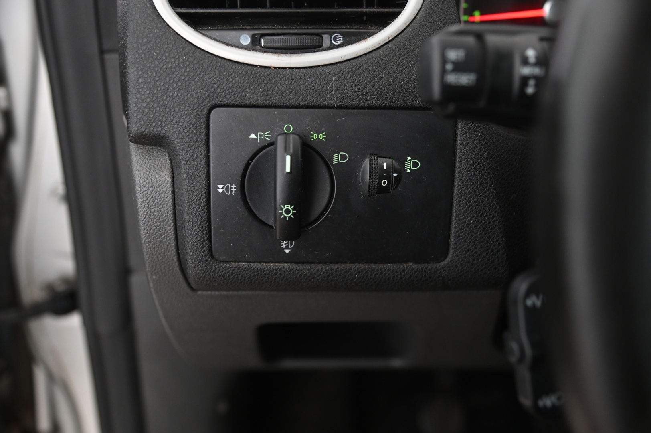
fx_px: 795
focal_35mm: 44
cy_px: 216
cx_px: 326
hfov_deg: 44.5
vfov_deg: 30.5
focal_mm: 44
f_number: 4
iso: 2000
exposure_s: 1/13
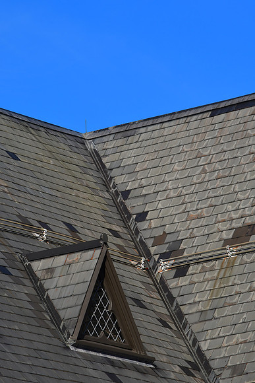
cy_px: 192
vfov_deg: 7.1
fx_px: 3100
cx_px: 128
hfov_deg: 4.7
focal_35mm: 292
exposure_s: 1/400
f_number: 11
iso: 200
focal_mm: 195
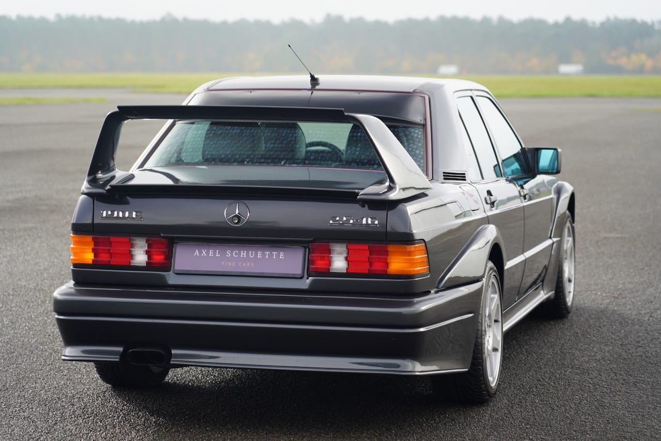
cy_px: 220
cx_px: 330
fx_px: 1928
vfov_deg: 13.0
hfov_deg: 19.5
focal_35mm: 105
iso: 320
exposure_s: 1/125
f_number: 4
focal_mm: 105
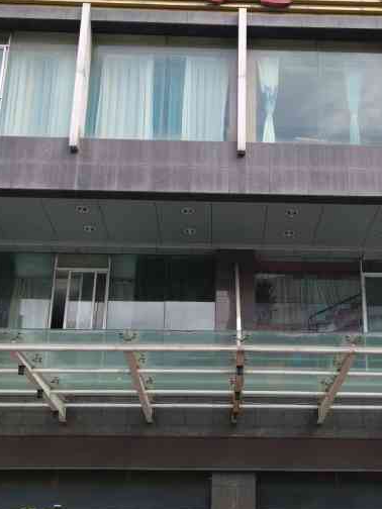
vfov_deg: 37.9
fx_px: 736
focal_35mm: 50
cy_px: 322
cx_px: 251
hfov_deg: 28.9
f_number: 1.8
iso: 50
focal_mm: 5.58
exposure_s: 1/909
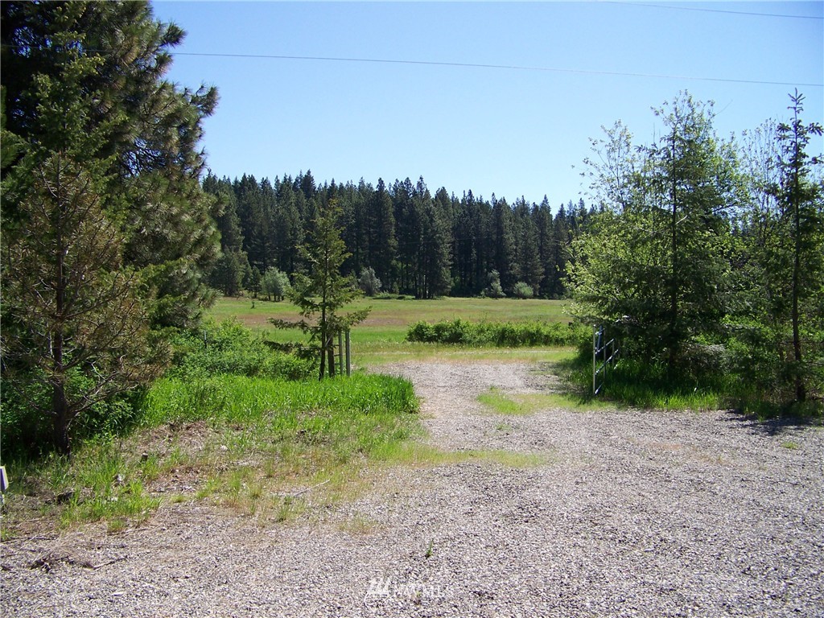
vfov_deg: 39.7
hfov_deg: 51.4
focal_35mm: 36
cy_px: 309
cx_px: 412
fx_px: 857
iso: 64
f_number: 2.8
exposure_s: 1/800
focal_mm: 5.85
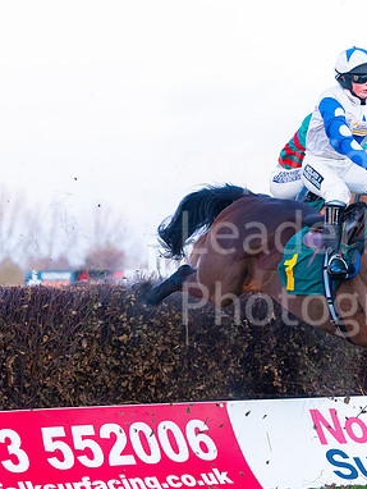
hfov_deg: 6.6
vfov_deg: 8.8
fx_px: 3163
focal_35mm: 224
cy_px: 198
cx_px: 330
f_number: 3.5
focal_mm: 110
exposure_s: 1/1000
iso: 1250
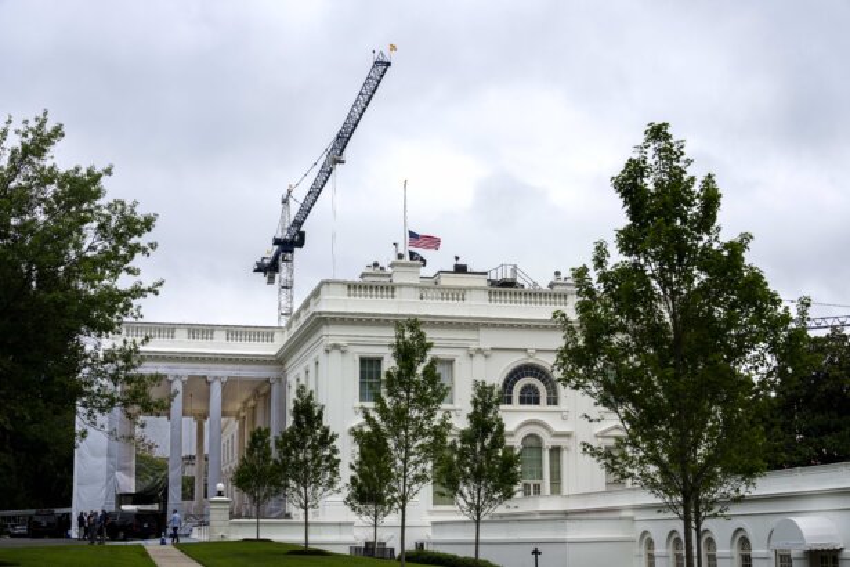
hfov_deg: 39.6
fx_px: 1180
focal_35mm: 50
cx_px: 425
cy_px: 284
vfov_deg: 27.0
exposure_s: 1/320
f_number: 4.5
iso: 100
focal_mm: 50
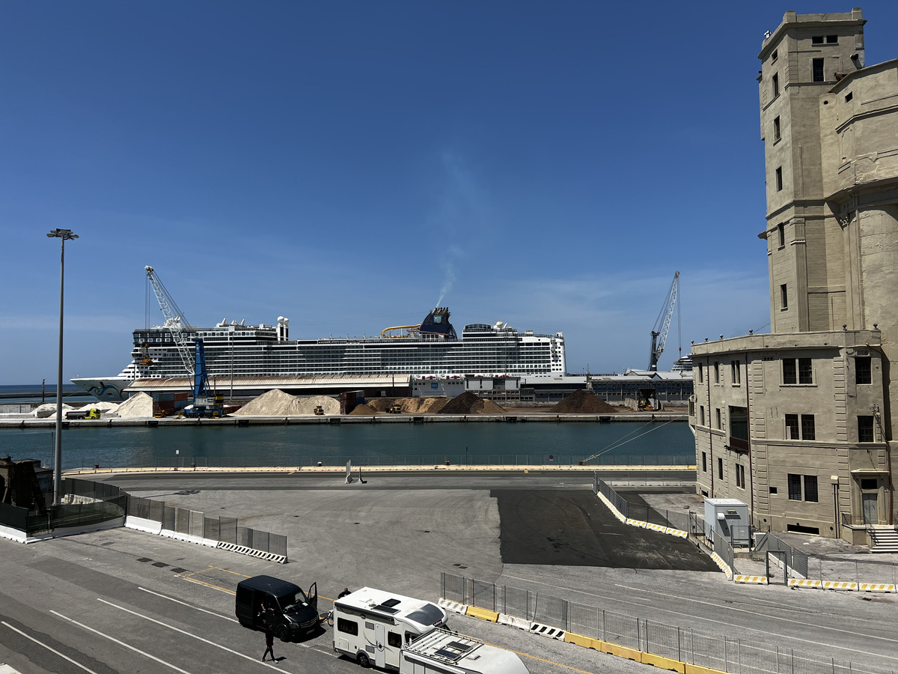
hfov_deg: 67.3
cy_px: 337
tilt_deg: +3.0
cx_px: 449
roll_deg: +0.9
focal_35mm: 26
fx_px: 674
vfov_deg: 53.1
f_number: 1.5
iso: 50
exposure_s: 1/7463
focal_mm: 5.7
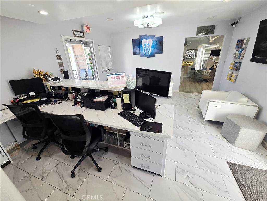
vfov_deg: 89.9
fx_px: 100
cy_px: 100
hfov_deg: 106.2
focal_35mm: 13
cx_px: 134
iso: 80
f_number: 2.2
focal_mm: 2.2
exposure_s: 1/120
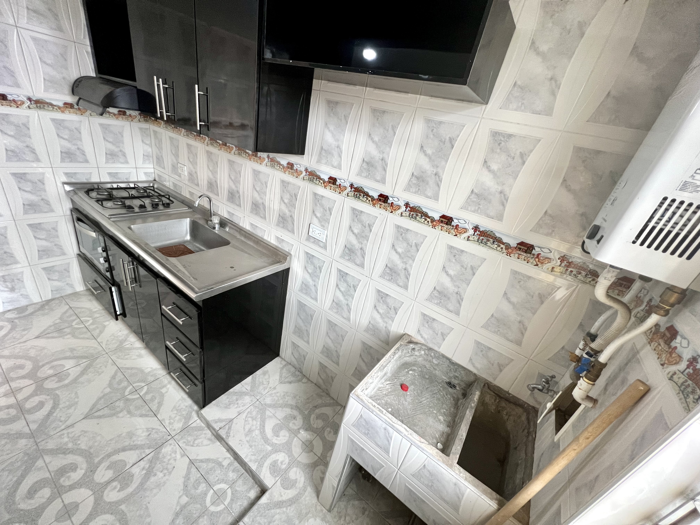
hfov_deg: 106.2
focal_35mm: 13
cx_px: 350
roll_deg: -12.5
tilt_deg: -25.3
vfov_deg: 89.9
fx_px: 263
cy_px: 262
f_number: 1.8
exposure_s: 1/120
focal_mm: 1.57
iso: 160
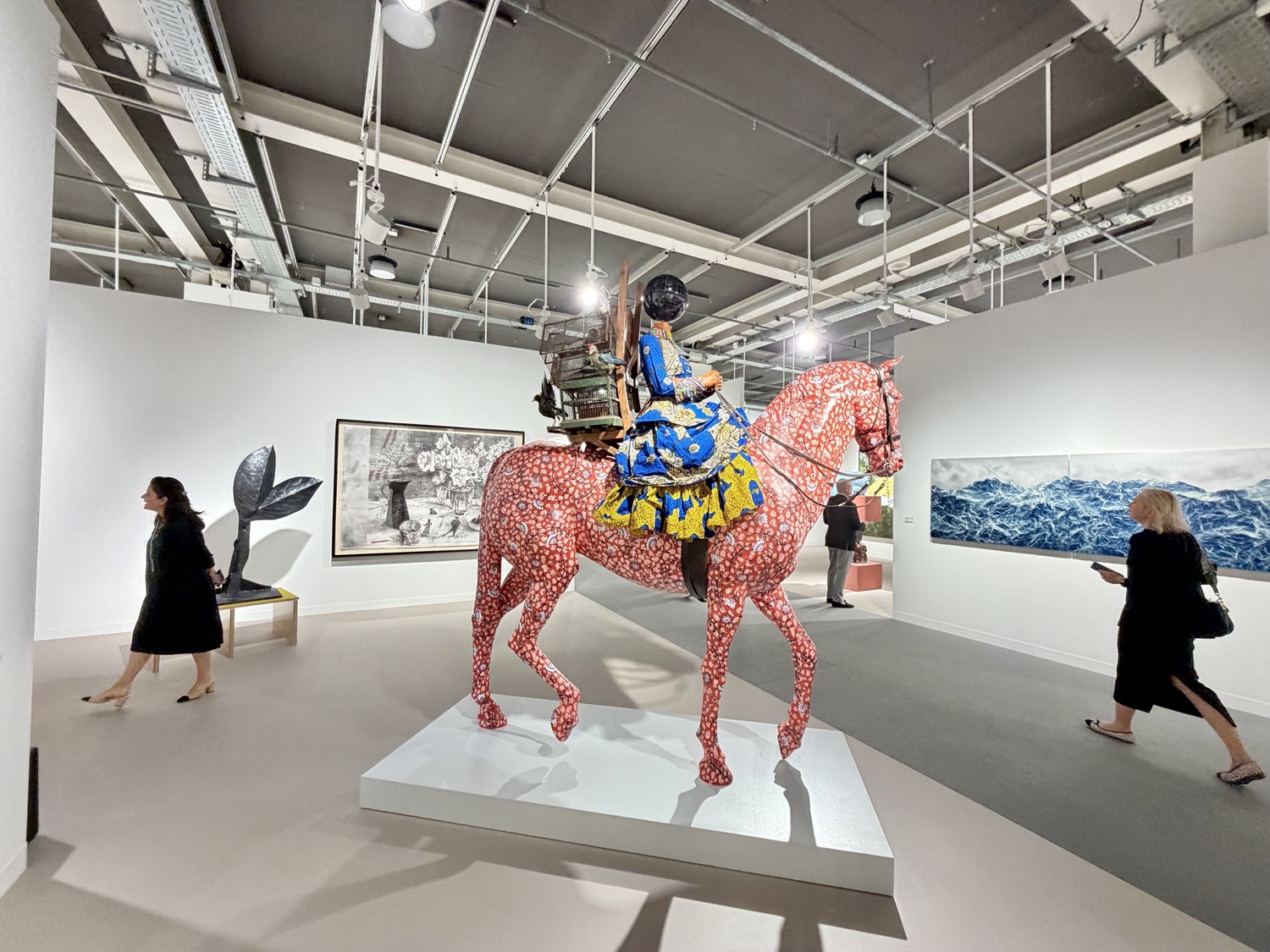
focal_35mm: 14
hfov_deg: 102.1
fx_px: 514
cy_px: 476
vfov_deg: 85.7
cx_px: 635
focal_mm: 2.22
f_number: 2.2
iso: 250
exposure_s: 1/100
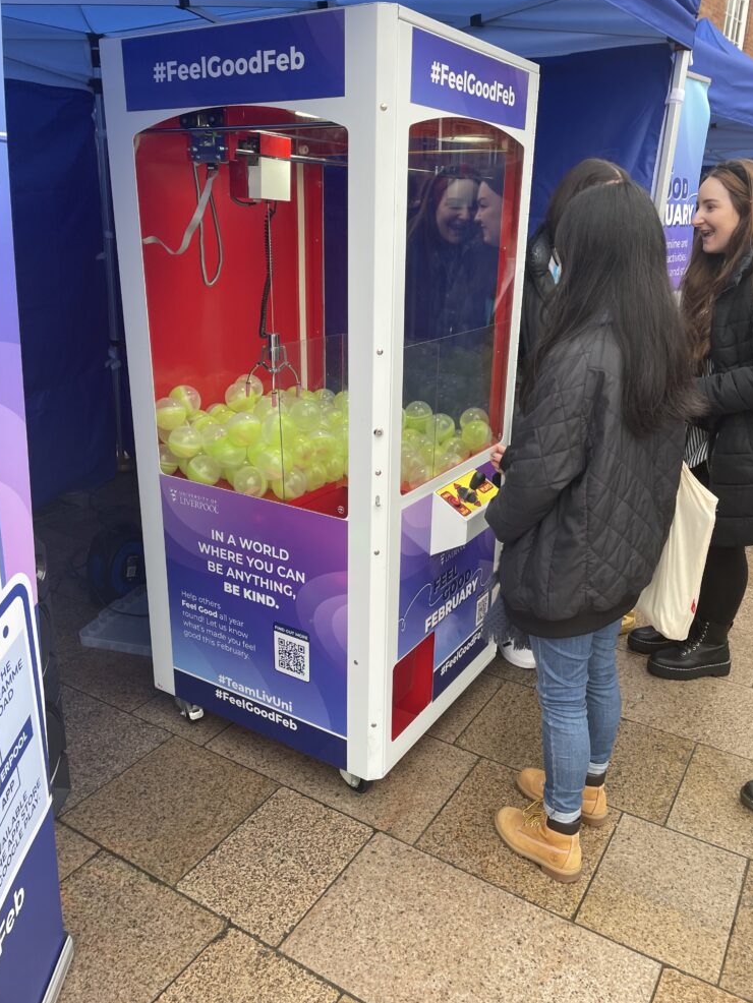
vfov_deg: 65.3
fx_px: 783
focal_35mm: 27
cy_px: 489
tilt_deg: -19.9
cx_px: 375
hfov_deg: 51.4
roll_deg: -2.8
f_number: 1.6
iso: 64
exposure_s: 1/121
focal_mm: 4.2
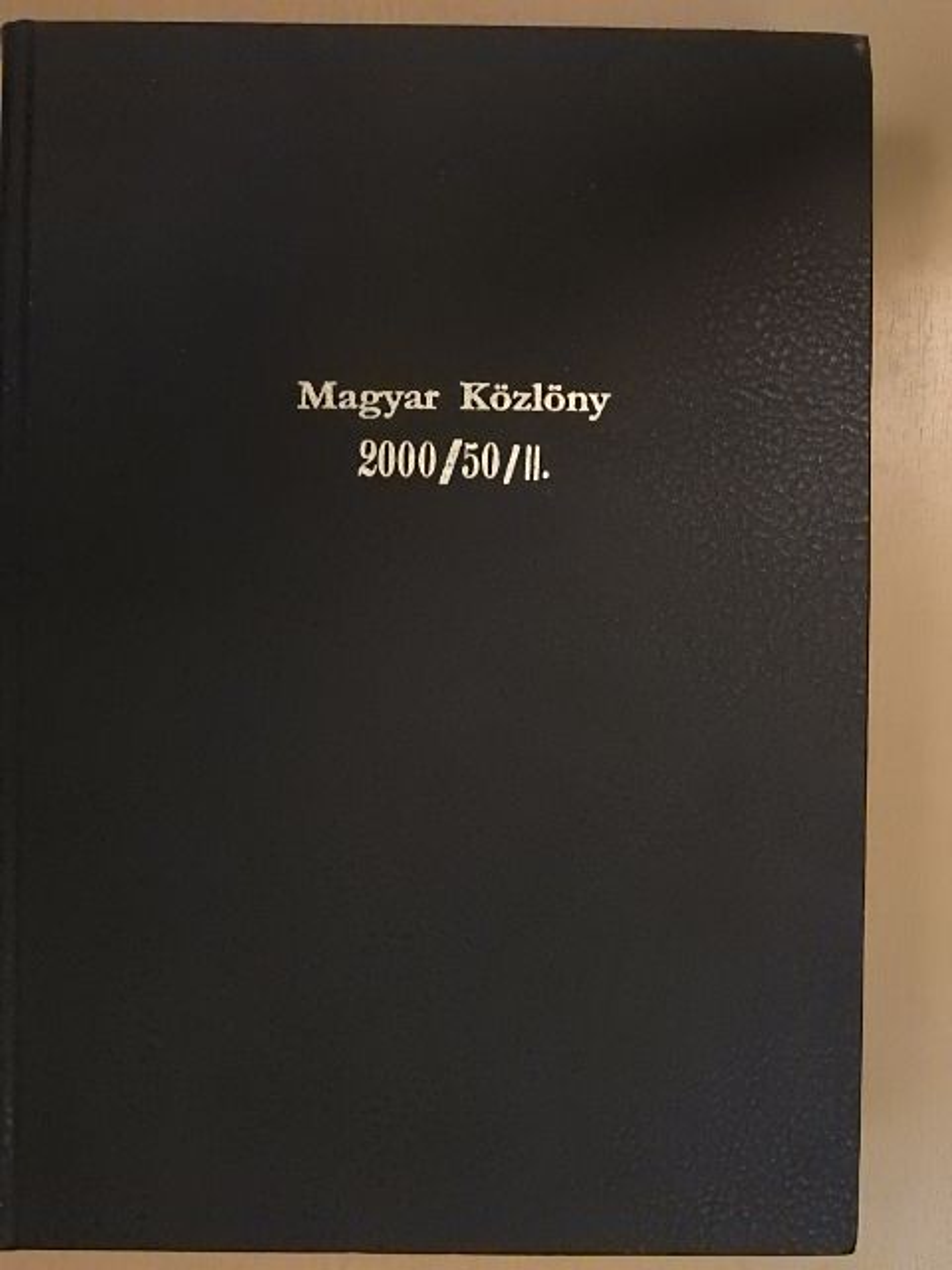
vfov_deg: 34.9
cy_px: 635
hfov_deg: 26.6
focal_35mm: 55
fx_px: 2017
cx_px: 476
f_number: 4
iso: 1600
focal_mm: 9.9
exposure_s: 1/200
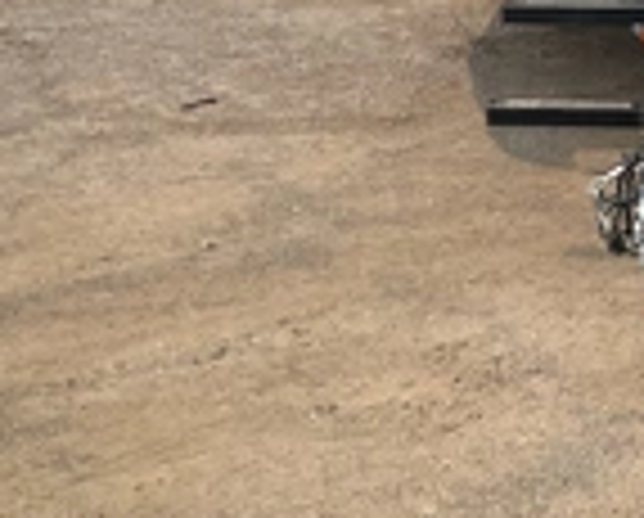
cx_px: 703
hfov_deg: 22.7
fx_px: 1509
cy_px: -113
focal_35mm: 79
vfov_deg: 18.4
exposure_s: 1/2058
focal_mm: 3
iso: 25
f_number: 1.8
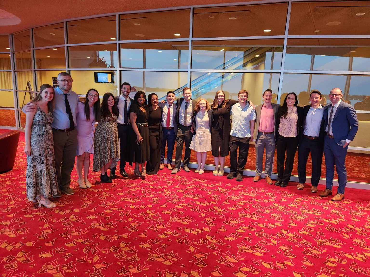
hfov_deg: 73.9
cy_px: 138
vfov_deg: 58.9
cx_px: 185
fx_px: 246
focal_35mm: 23
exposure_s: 1/60
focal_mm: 5.4
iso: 800
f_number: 1.8
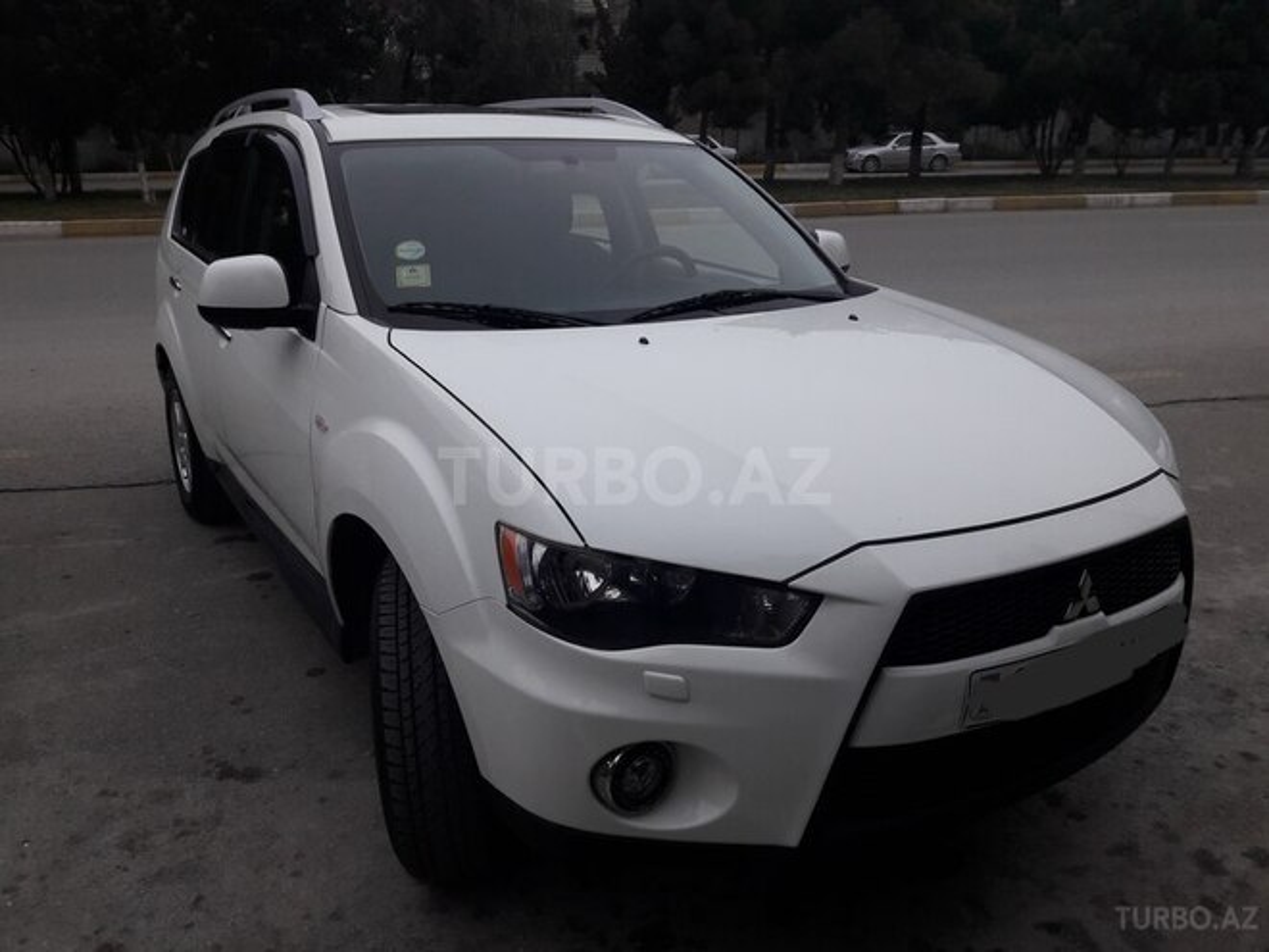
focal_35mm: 28
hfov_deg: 63.4
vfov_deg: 49.7
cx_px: 634
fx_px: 1026
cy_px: 476
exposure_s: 1/33
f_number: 1.9
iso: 64
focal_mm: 3.7
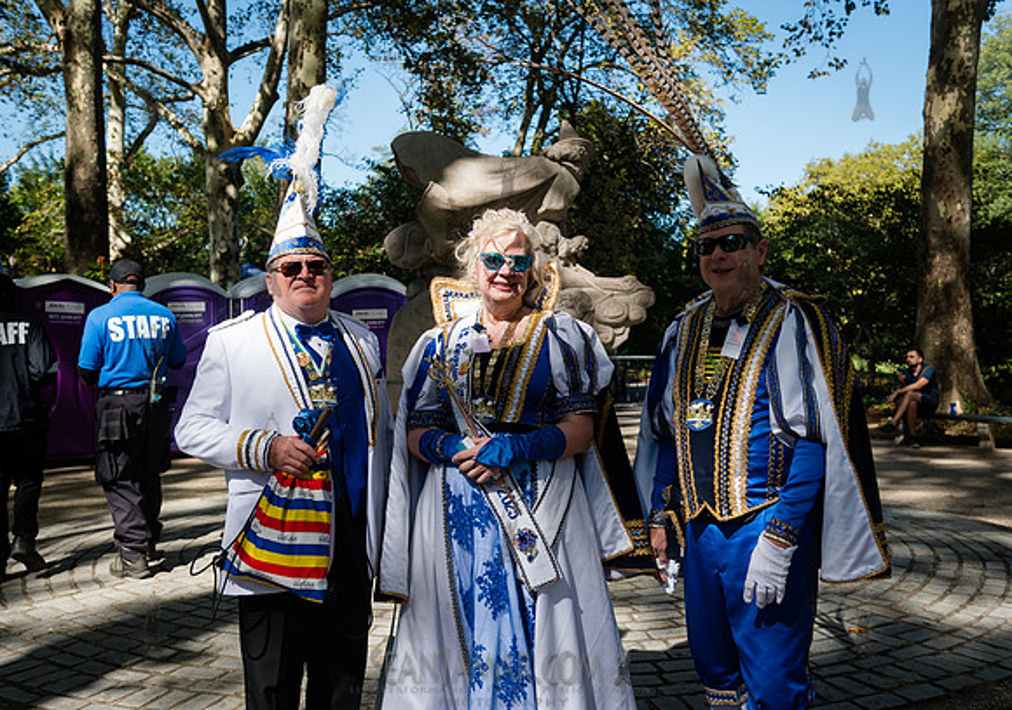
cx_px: 507
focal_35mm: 39
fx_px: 1124
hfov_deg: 48.5
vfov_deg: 35.1
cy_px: 355
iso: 250
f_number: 4.5
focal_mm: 38
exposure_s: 1/640
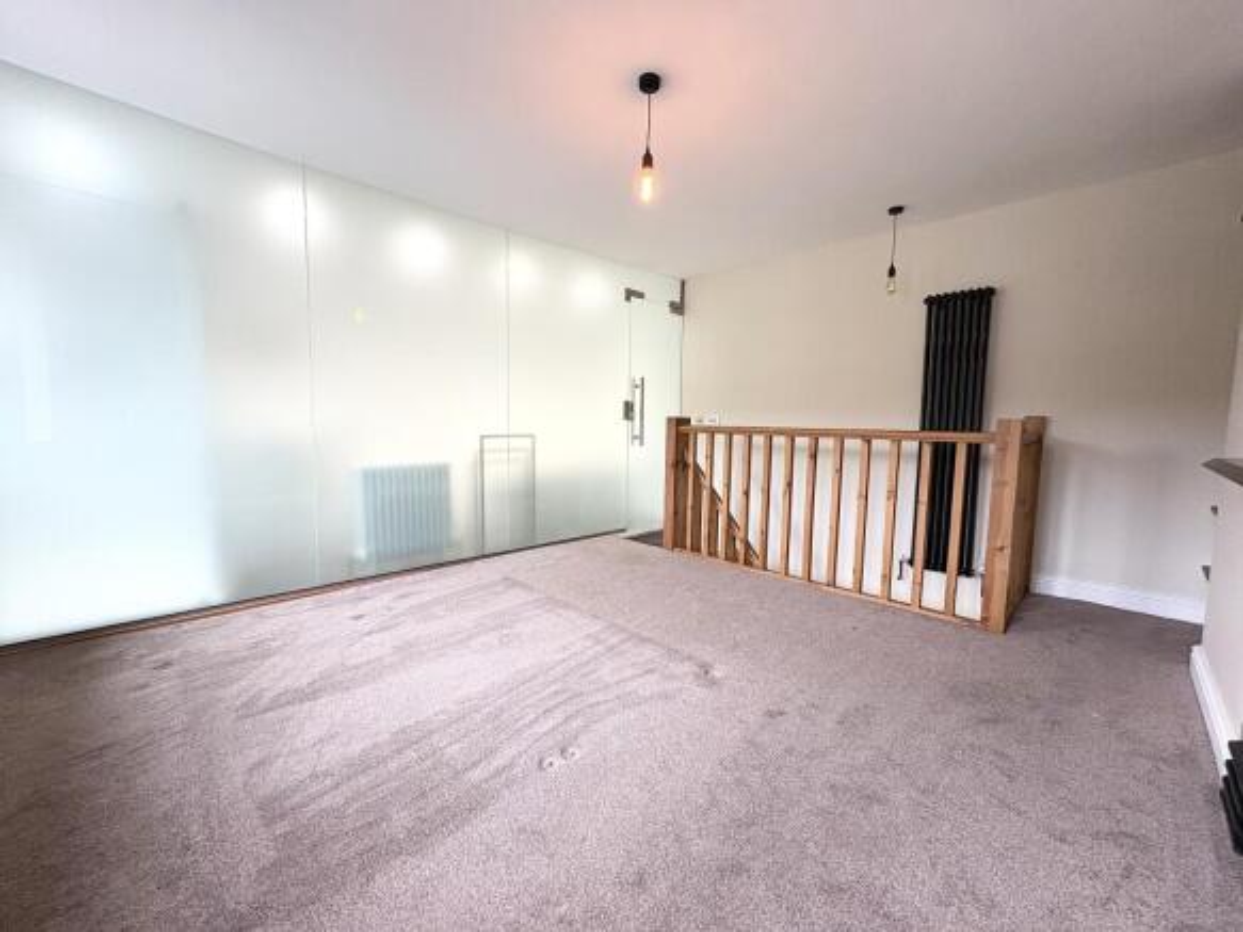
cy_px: 466
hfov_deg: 102.1
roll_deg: -1.7
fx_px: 503
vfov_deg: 85.7
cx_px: 622
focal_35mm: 14
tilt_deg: -5.7
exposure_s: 1/50
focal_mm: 2.22
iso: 160
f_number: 2.2
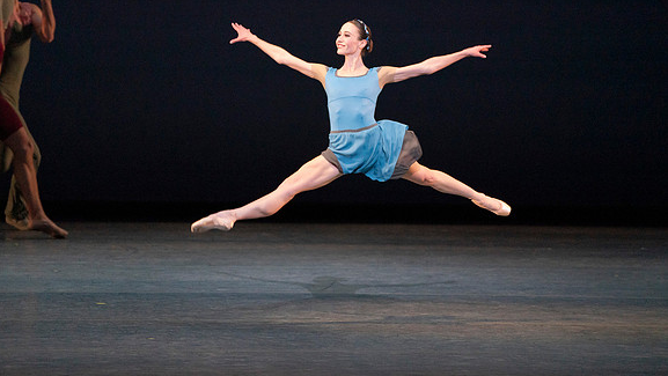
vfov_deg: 3.2
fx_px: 6733
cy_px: 193
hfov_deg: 5.7
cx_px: 333
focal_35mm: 380
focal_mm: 361
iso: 6400
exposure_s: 1/400
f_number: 5.6
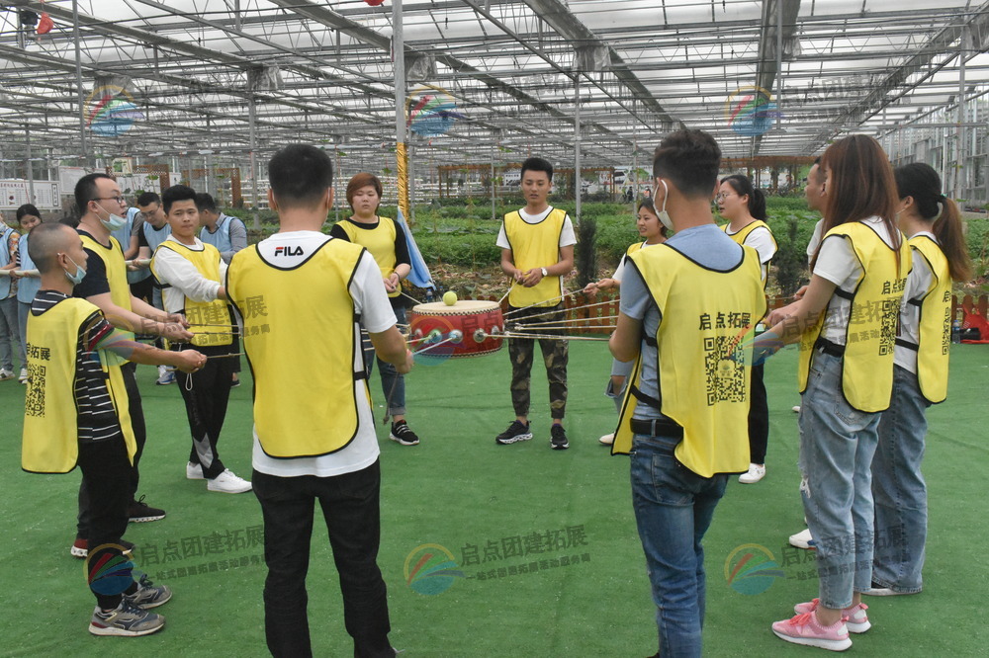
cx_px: 494
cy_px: 329
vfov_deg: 36.8
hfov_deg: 53.1
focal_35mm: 36
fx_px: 989
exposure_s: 1/500
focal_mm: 24
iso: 6400
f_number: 11
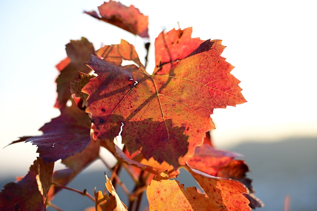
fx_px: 722
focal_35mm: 82
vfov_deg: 16.7
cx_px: 158
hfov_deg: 24.8
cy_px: 106
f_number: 2.5
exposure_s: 1/400
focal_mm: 82
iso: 100
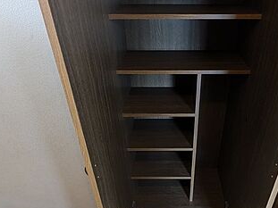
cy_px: 87
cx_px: 170
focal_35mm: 27
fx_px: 217
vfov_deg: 51.1
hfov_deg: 64.6
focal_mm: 1.83
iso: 318
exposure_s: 1/40
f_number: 2.2
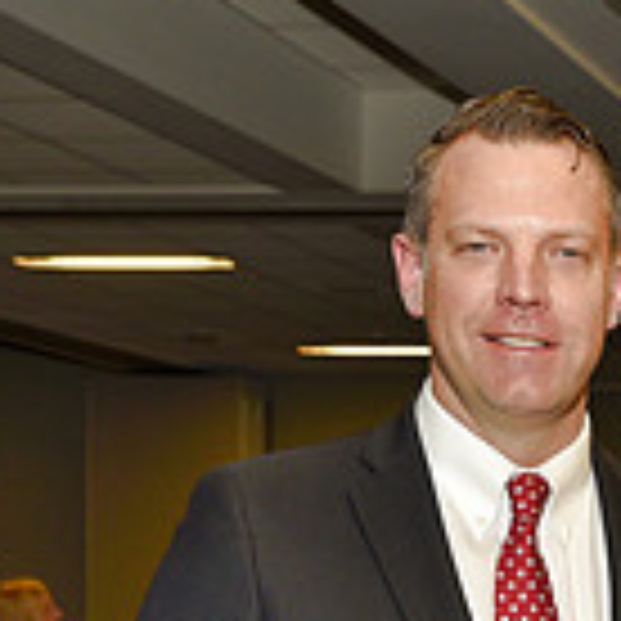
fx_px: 2253
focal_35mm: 111
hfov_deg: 14.5
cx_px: 954
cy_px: 839
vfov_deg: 14.9
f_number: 5
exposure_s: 1/60
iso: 200
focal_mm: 31
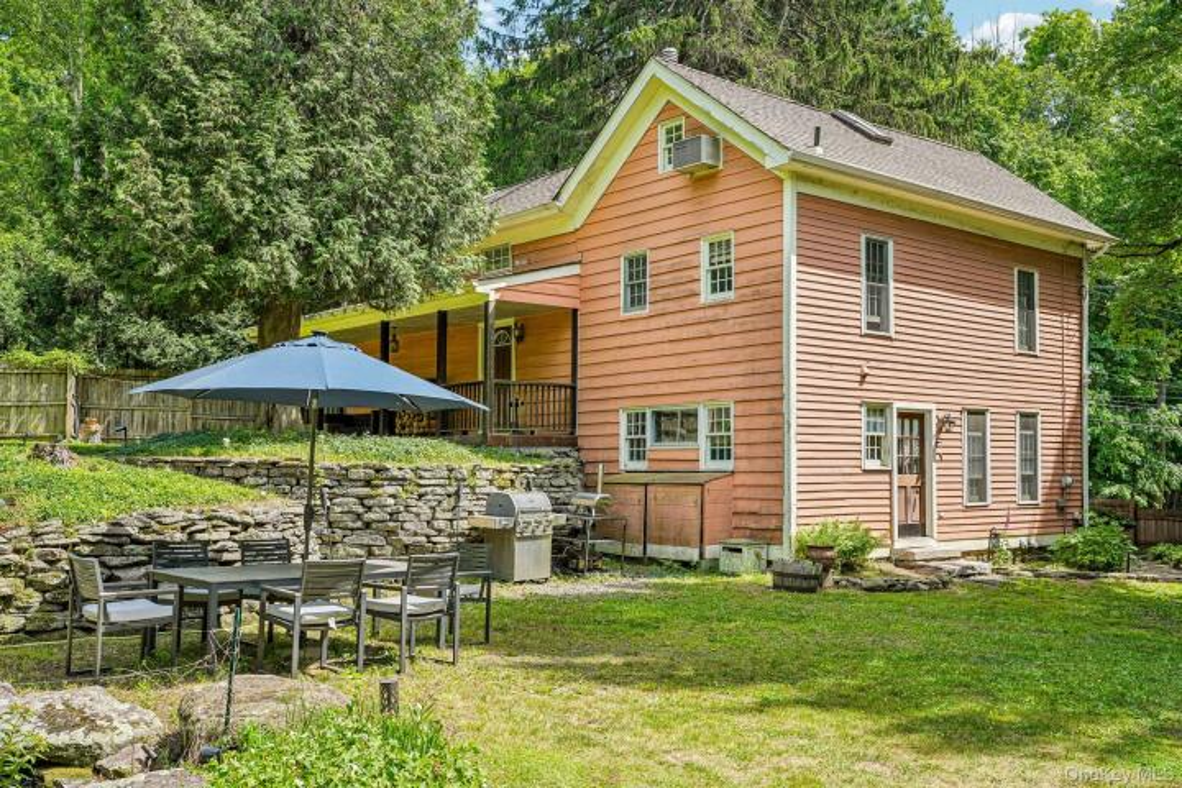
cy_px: 394
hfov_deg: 55.1
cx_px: 591
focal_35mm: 34
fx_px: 1133
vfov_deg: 38.4
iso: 100
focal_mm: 34.5
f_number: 8
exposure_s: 1/60
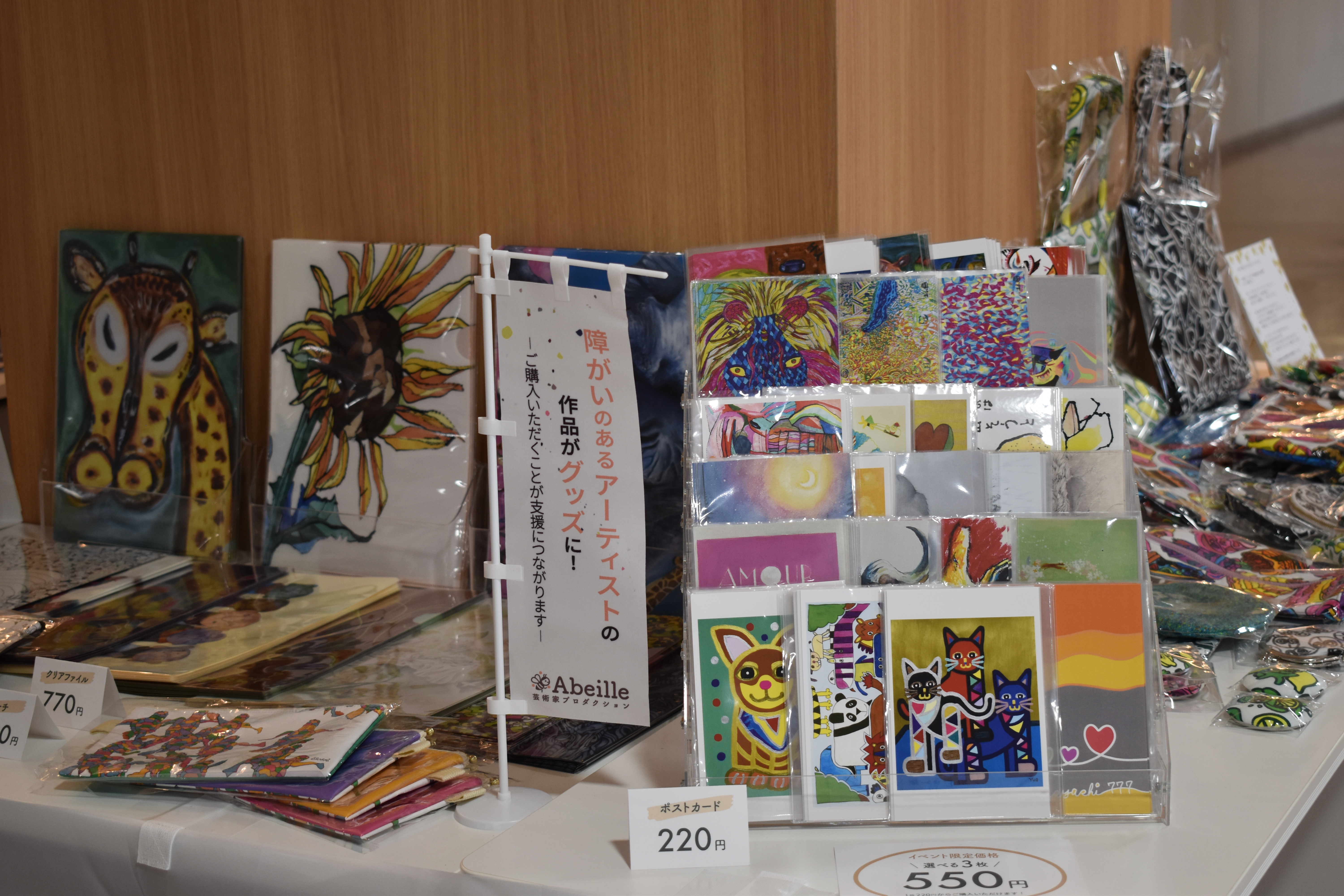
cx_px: 672
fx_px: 2240
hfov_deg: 33.4
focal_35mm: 60
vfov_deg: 22.6
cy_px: 448
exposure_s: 1/60
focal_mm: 40
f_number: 4.8
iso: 400
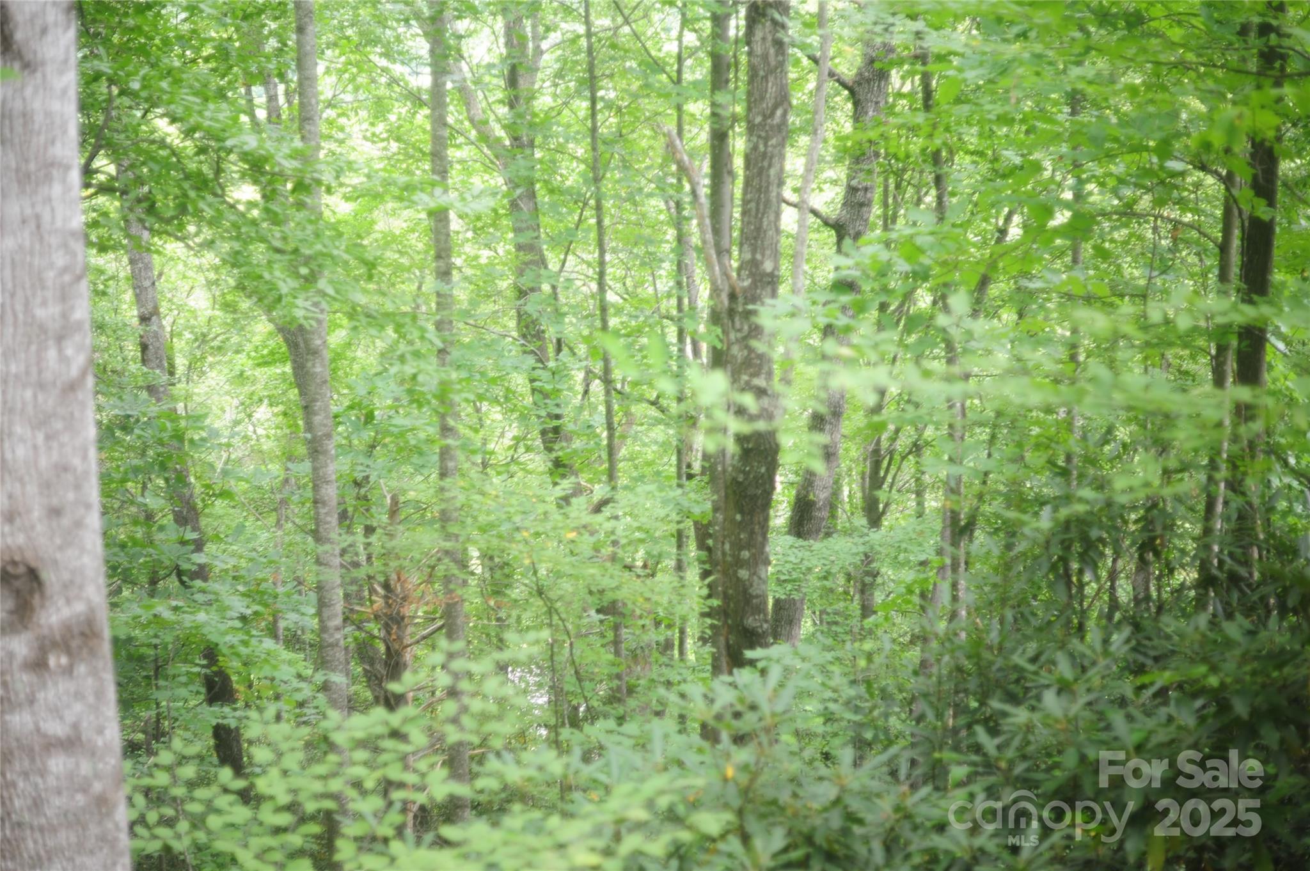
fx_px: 7272
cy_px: 436
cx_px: 655
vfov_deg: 6.9
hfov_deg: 10.3
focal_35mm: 200
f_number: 4.5
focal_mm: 200
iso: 200
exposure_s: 1/60
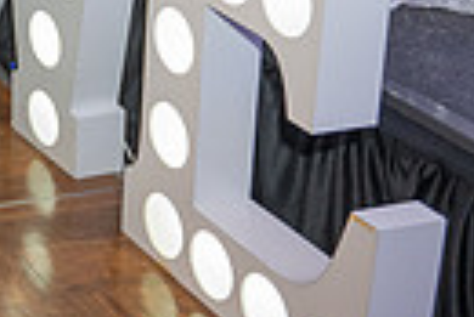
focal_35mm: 107
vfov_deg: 12.4
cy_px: -118
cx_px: -463
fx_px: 1410
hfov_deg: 15.4
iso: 1600
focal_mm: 24
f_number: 3.5
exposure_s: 1/200
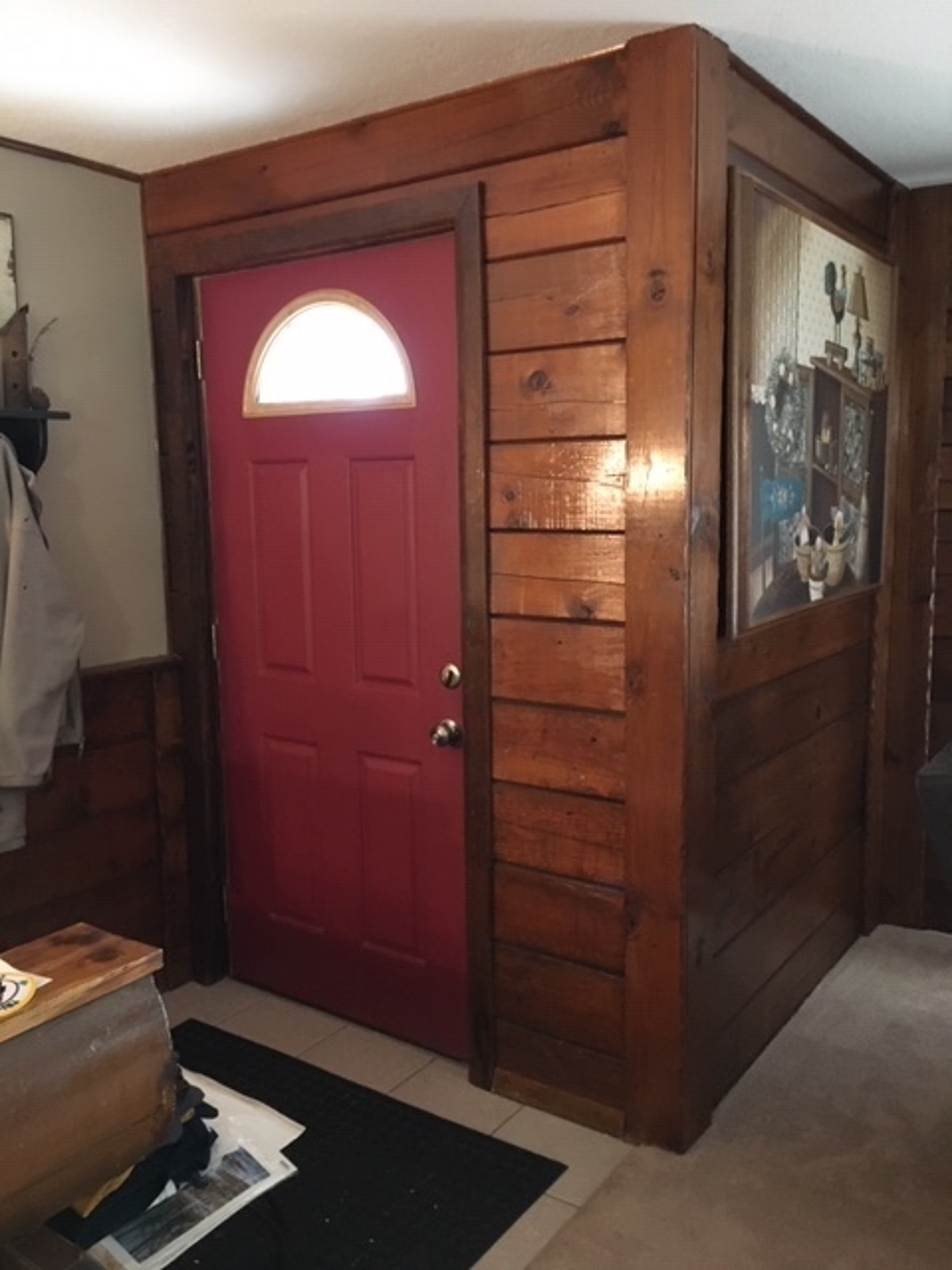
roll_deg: +3.1
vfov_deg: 61.7
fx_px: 1063
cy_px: 635
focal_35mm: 29
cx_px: 476
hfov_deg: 48.2
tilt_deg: -8.1
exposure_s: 1/15
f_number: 2.2
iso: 250
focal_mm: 4.15
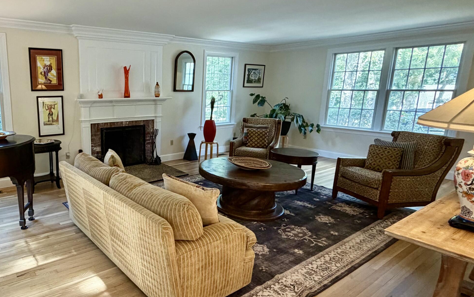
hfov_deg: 72.6
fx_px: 297
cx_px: 127
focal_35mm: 23
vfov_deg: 53.0
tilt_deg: -10.2
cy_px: 145
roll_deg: +1.2
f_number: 2.2
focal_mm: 2.22
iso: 250
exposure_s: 1/120
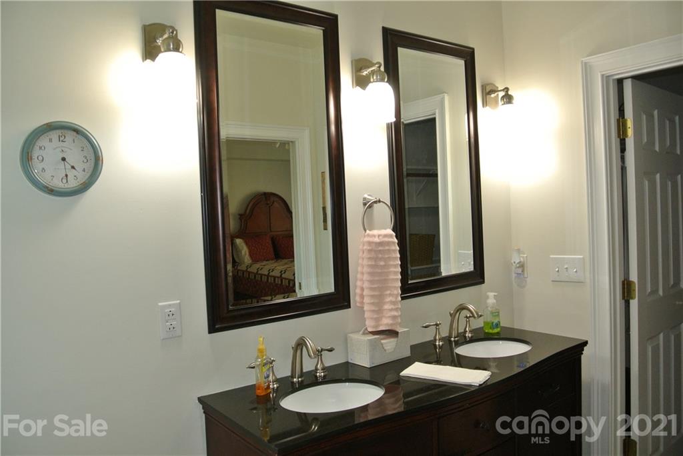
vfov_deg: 48.0
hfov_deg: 67.4
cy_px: 228
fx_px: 513
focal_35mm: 27
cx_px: 342
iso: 360
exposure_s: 1/60
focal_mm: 10
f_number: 3.5
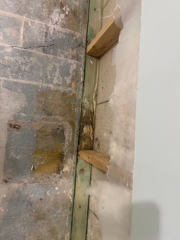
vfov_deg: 71.6
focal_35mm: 24
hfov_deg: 56.9
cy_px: 120
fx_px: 166
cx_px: 90
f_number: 1.78
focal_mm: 6.76
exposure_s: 1/60
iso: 500
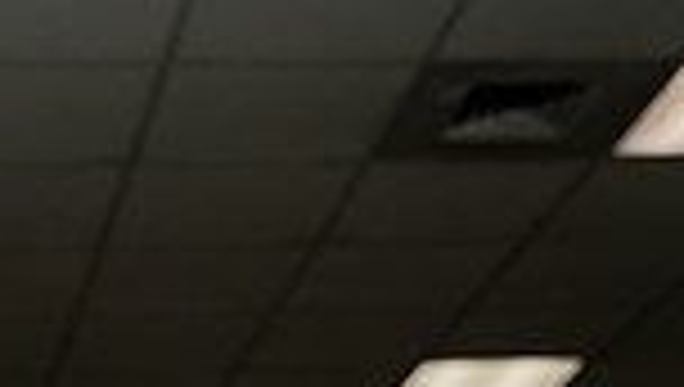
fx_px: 2416
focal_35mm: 133
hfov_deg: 16.0
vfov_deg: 8.3
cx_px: 135
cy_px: 976
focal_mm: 43
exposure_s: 1/250
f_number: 5.6
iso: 320
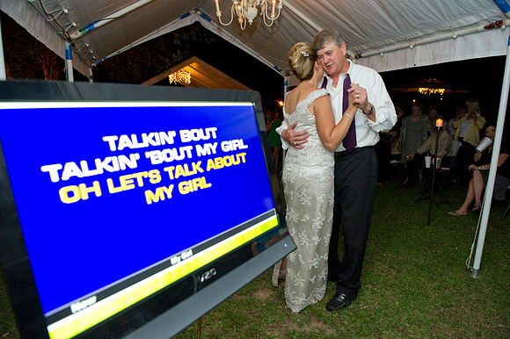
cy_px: 170
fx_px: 340
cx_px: 255
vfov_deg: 53.1
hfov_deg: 73.8
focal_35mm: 24
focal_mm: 24
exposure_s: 1/40
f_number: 3.5
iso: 2000
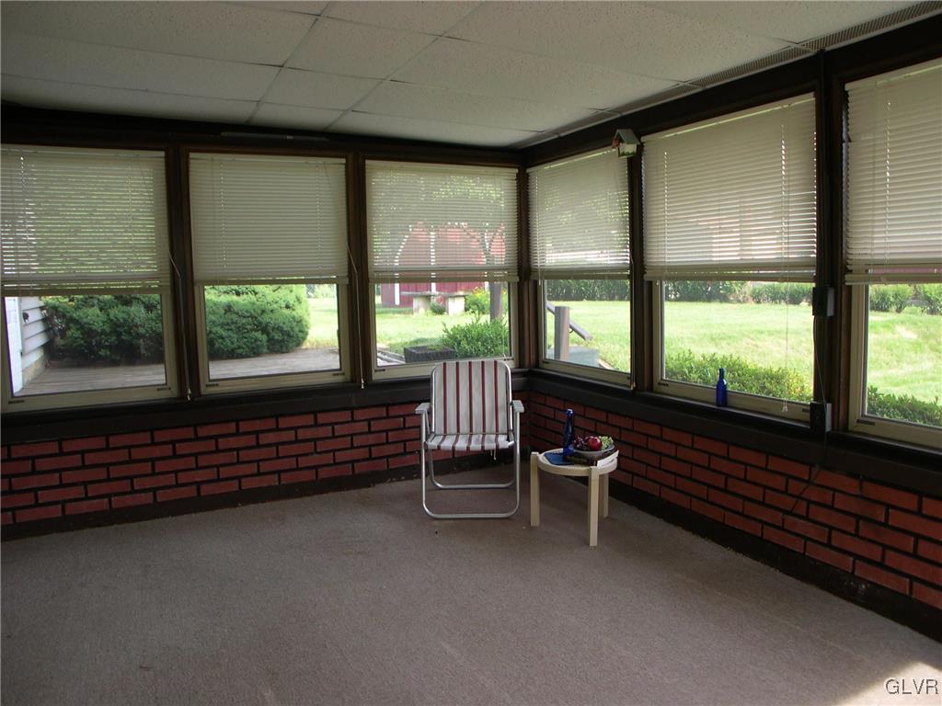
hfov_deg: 49.0
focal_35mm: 38
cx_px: 471
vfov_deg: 37.7
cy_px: 353
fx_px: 1034
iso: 100
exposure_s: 1/97.2
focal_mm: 8
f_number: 2.8
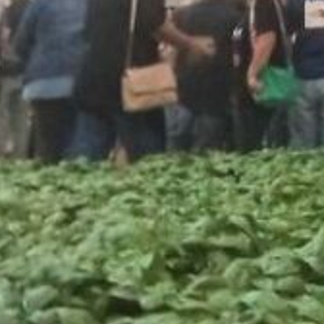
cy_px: -131
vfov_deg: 18.4
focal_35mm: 86
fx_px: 911
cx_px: 411
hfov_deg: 18.8
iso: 187
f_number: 2.2
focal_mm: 1.65
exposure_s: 1/33.3
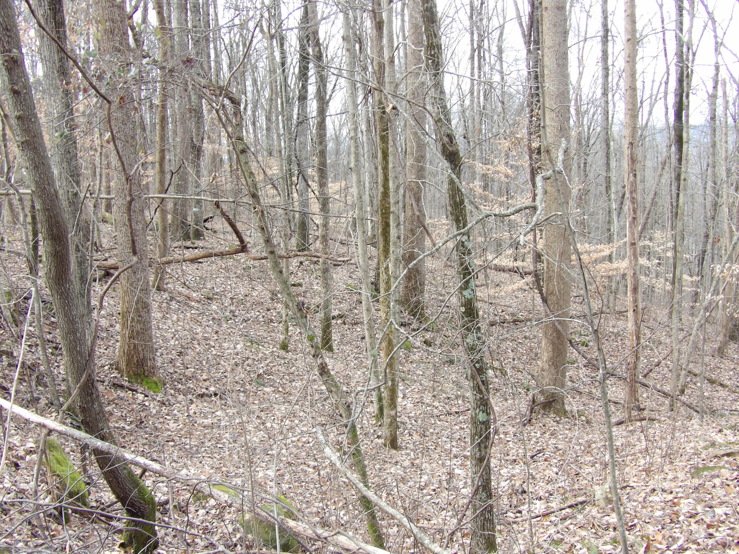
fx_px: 833
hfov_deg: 47.9
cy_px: 277
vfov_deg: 36.8
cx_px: 370
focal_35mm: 39
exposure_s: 1/60
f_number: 3.7
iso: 140
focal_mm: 7
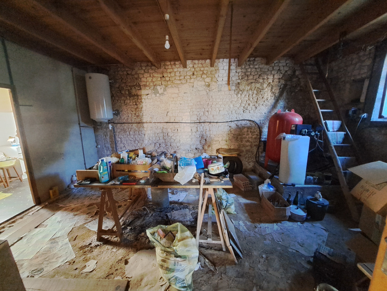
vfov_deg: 89.9
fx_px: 145
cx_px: 194
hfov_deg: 106.2
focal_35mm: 13
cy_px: 146
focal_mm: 1.74
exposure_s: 1/20
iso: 500
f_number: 2.2
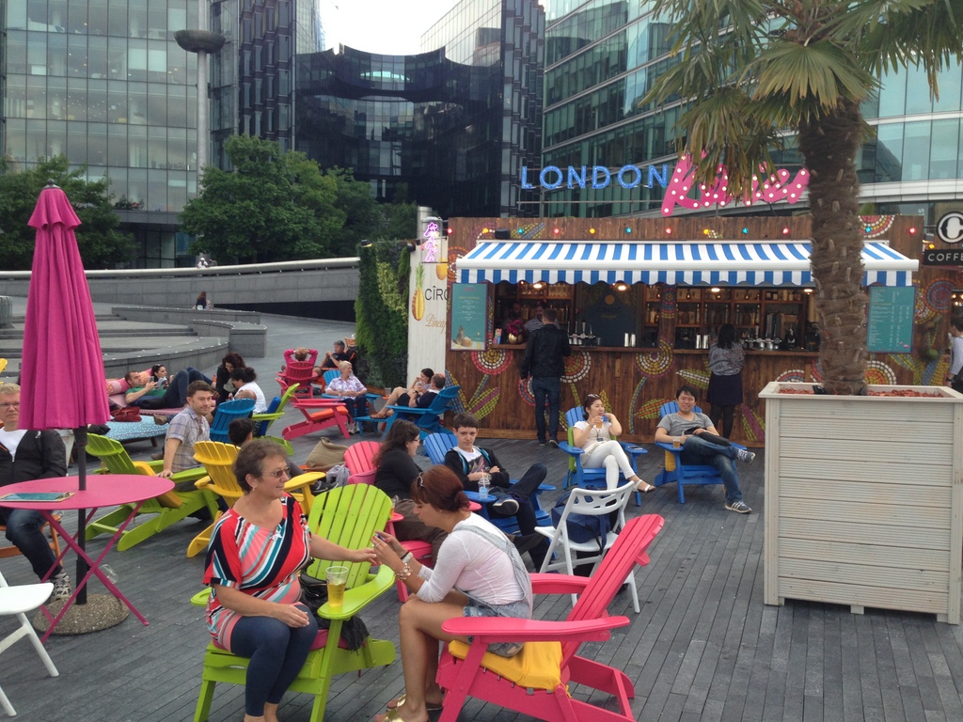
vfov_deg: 42.9
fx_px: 918
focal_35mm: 33
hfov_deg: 55.4
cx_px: 482
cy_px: 361
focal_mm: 4.12
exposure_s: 1/253
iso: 50
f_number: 2.4
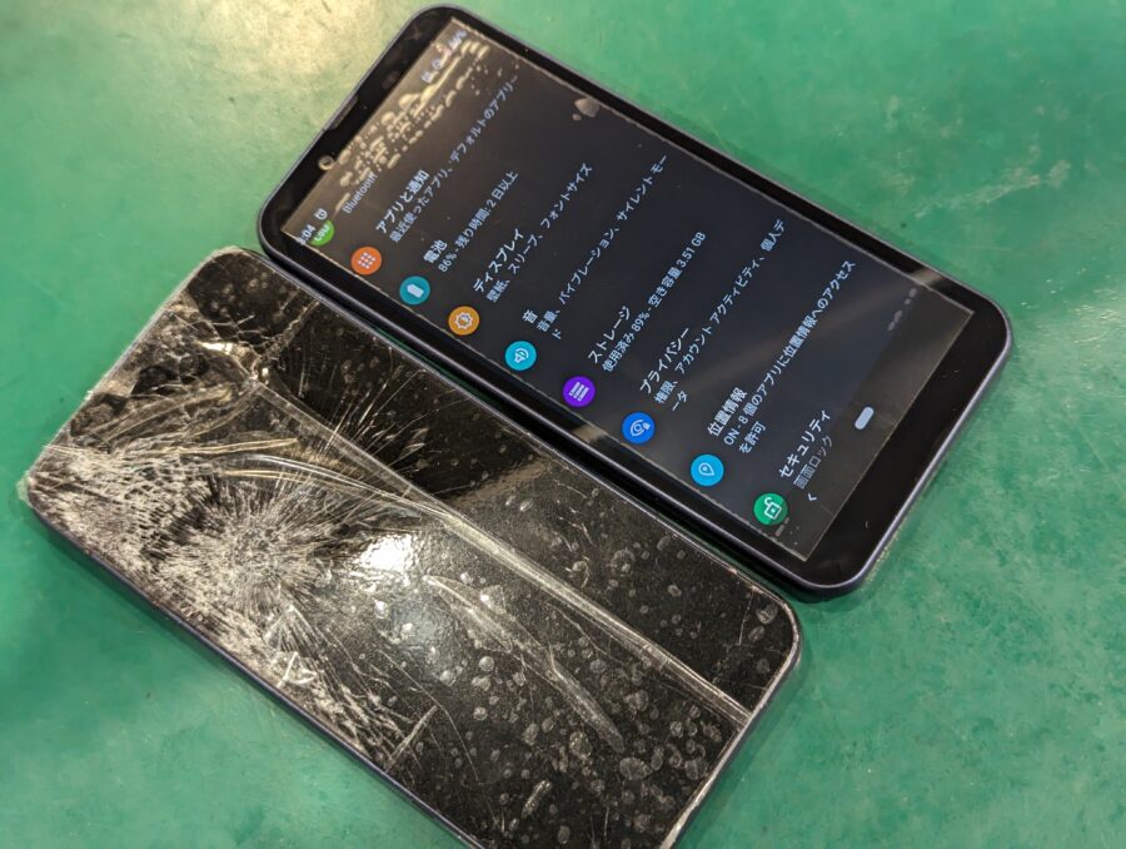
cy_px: 424
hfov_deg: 39.6
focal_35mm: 48
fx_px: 1564
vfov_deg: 30.3
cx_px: 563
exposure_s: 1/99.9
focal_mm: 6.81
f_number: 1.85
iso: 239
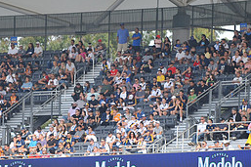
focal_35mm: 452
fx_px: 3149
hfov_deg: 4.6
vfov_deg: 3.0
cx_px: 100
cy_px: 162
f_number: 3.5
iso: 500
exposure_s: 1/1600
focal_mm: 200
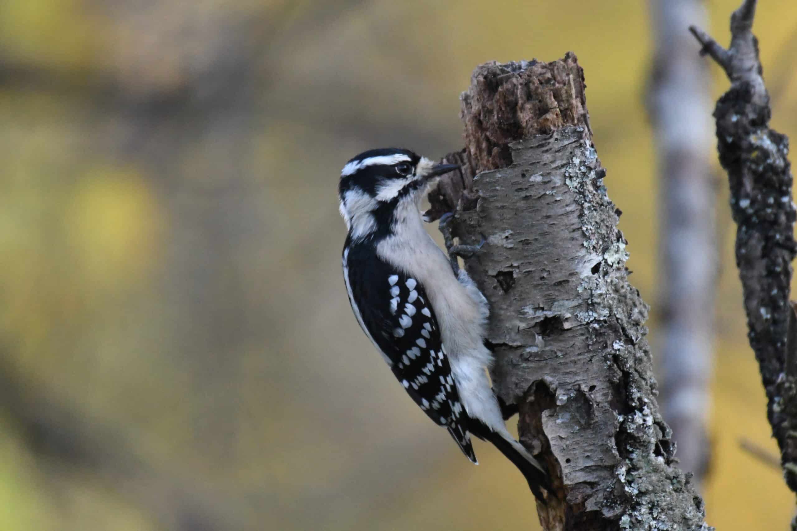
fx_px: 23245
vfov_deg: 1.3
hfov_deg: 2.0
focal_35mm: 1050
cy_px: 266
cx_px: 398
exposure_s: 1/1250
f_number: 8
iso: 6400
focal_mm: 700
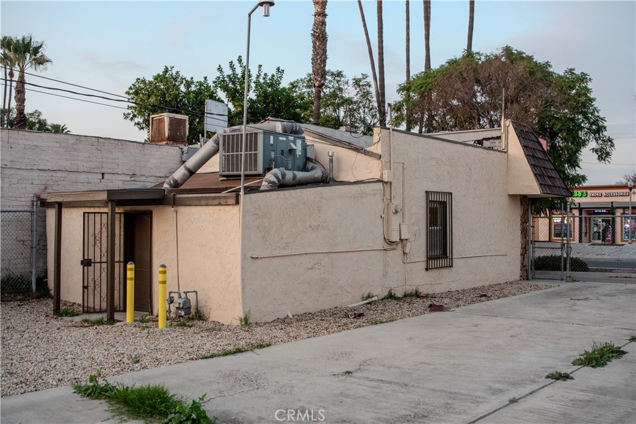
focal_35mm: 35
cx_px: 318
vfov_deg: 37.9
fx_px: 618
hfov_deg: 54.4
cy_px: 212
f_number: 4.5
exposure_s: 1/800
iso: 1000
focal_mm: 35
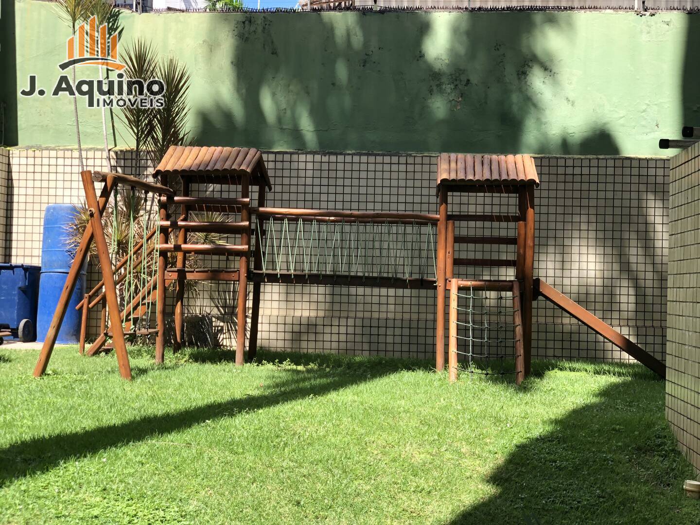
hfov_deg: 36.8
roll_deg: -0.1
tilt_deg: +2.2
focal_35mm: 52
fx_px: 1052
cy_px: 262
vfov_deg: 28.0
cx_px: 350
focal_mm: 6
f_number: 2.4
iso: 16
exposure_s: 1/350
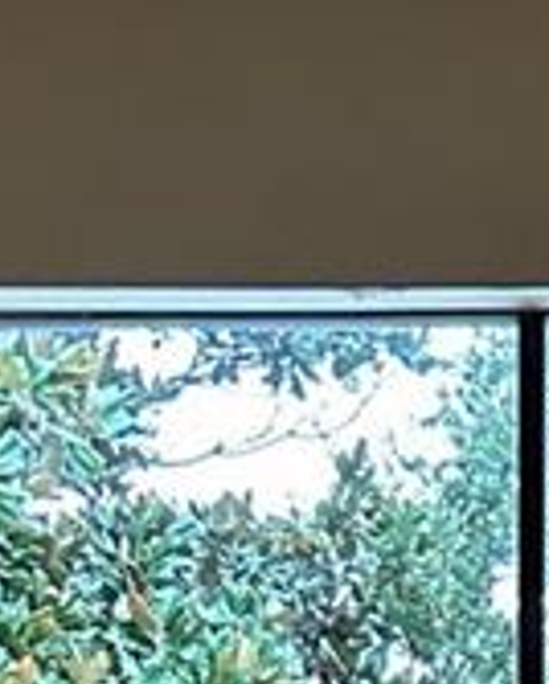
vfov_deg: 8.8
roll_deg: +0.0
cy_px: 1995
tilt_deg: -4.2
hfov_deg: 8.4
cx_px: 713
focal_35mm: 182
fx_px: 3690
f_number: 1.5
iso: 250
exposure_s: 1/60
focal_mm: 5.7
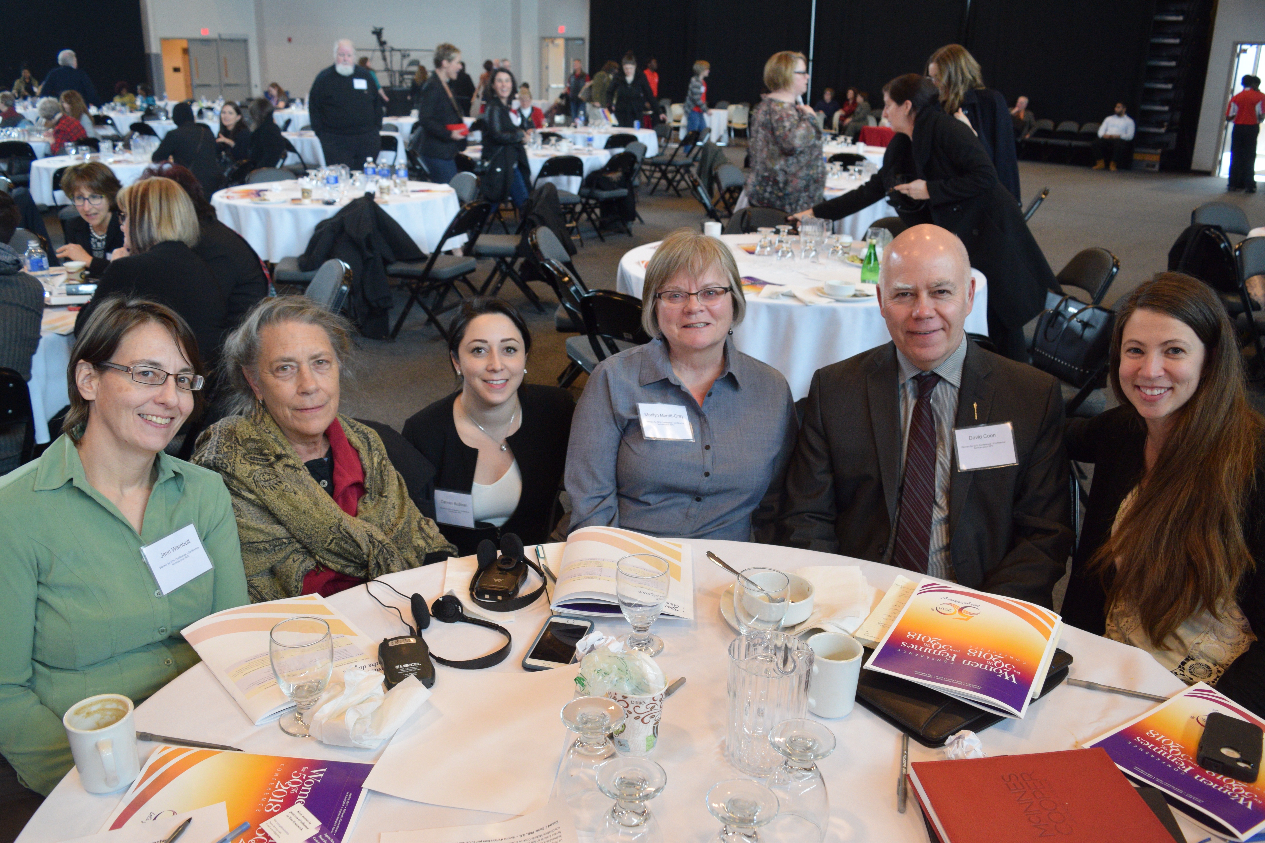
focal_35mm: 27
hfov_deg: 67.4
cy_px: 422
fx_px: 949
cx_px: 632
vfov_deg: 47.9
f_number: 5
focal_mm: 18
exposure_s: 1/60
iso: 1400
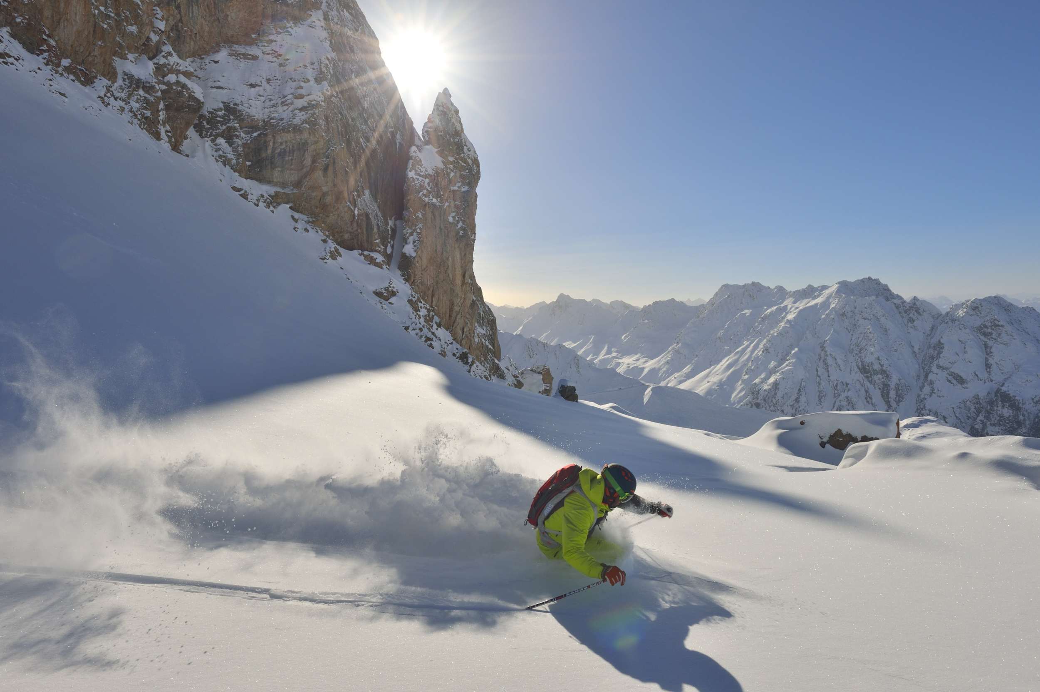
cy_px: 346
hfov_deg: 73.8
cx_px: 520
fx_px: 693
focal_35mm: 24
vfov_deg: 53.1
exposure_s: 1/1600
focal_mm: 24
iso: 320
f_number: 11
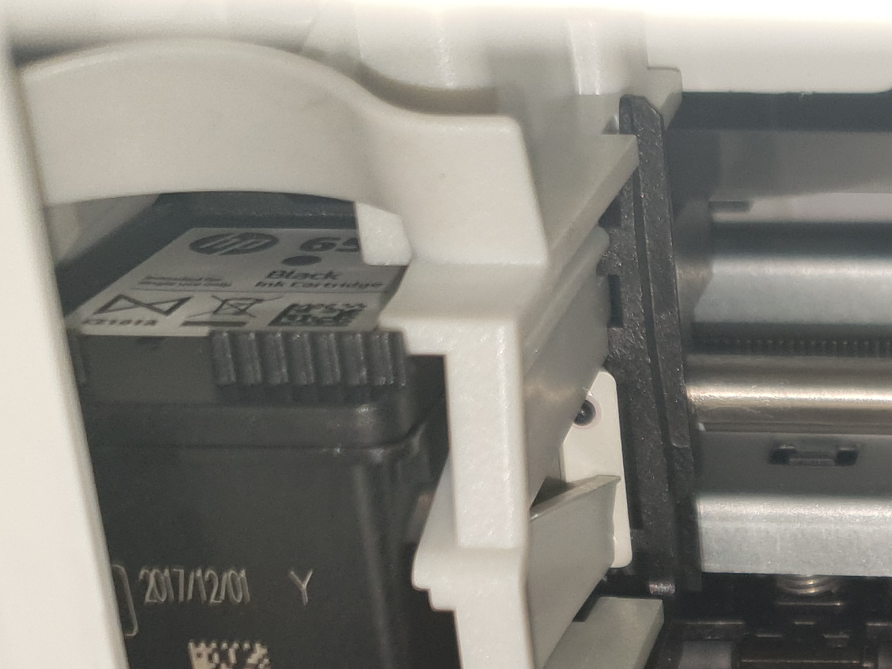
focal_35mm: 80
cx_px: 1095
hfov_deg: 22.3
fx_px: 2062
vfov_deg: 17.2
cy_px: 904
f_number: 1.5
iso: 50
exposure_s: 1/518
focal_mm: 4.3
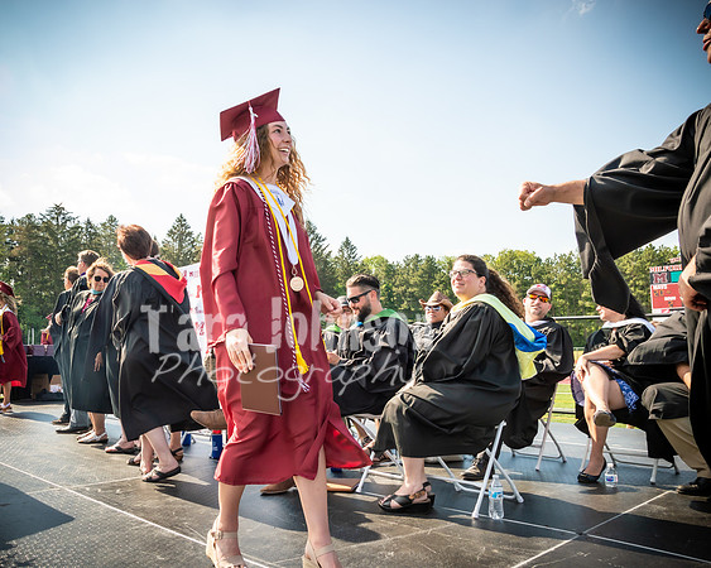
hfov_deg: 60.3
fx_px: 605
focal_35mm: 29
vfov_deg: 50.3
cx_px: 283
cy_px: 284
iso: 200
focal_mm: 17
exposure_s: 1/400
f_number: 7.1
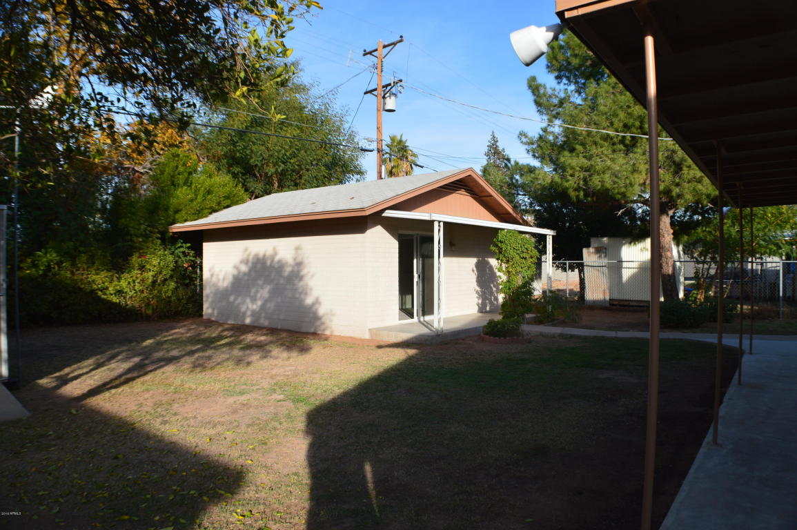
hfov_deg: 62.0
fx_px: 664
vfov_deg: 43.5
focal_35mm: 30
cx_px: 398
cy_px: 265
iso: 100
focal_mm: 20
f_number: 8
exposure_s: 1/200
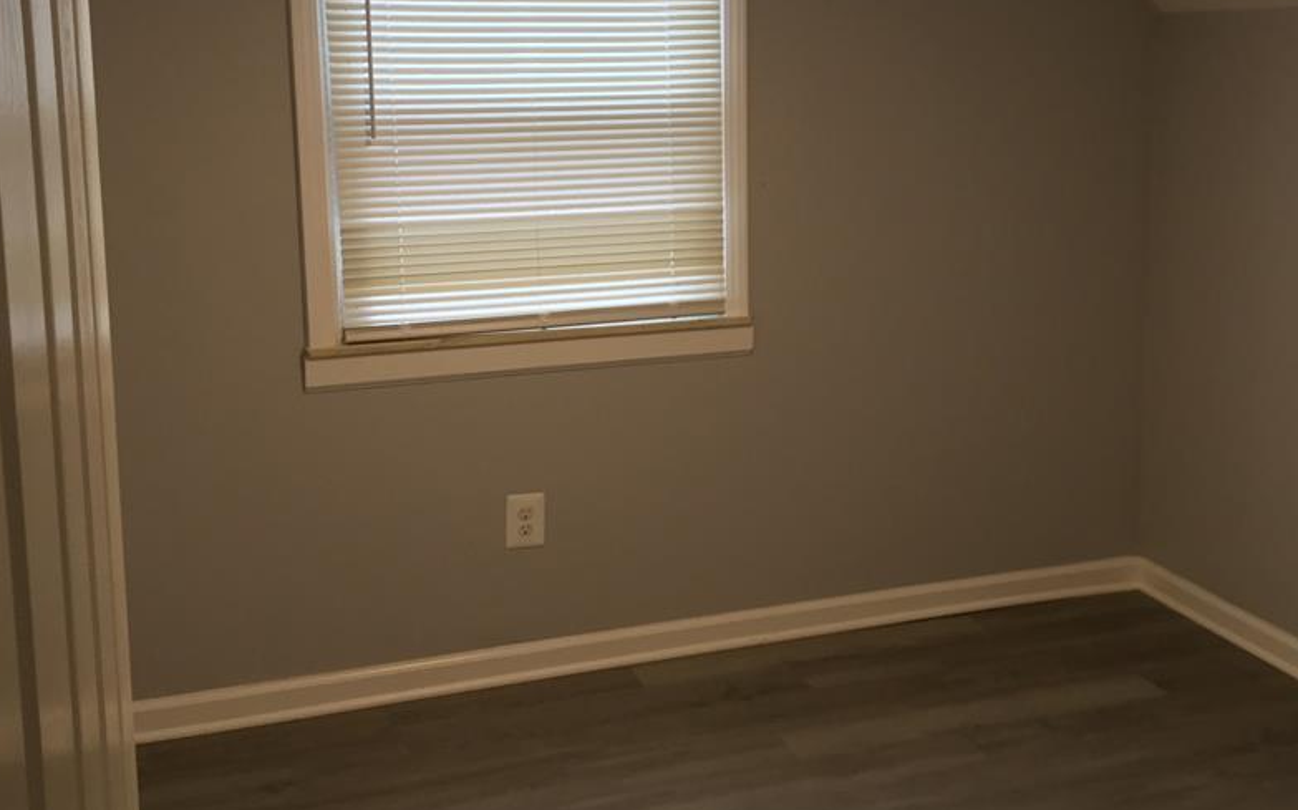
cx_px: 743
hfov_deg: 46.1
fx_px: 1521
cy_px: 277
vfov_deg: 29.7
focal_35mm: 43
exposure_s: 1/30
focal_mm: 3.3
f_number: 2.4
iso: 50
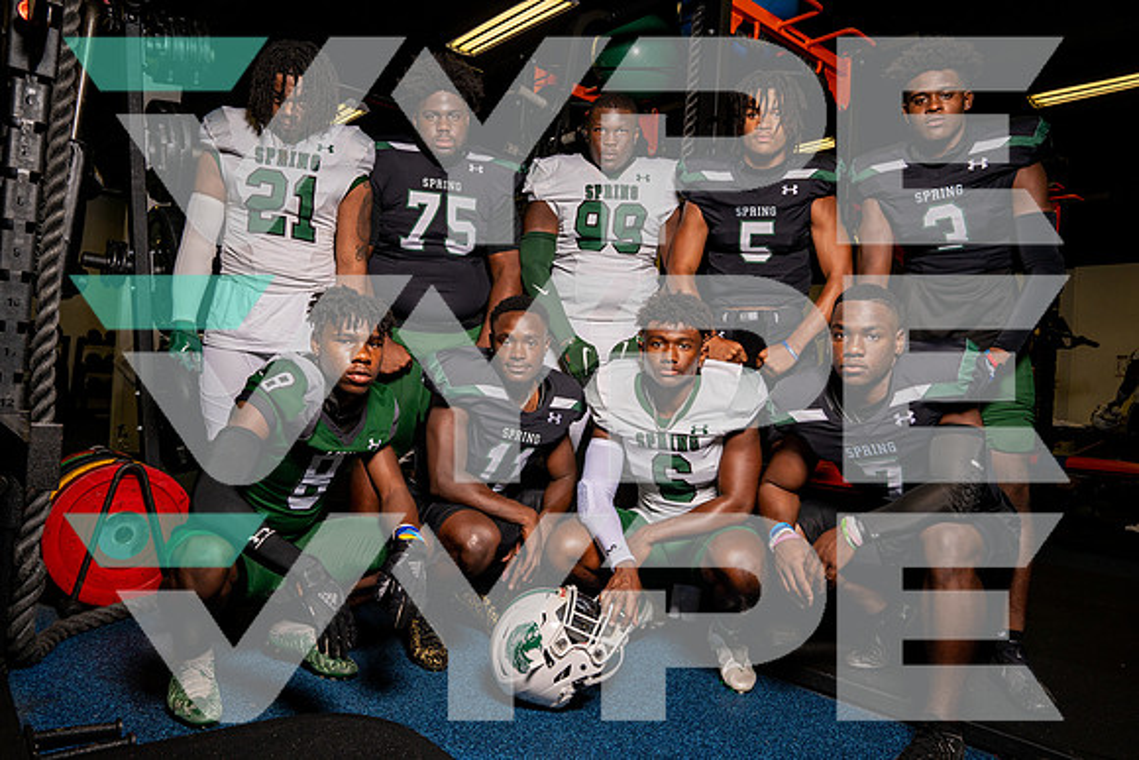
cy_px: 380
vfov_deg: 51.3
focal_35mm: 25
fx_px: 791
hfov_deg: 71.5
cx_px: 570
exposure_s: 1/400
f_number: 7.1
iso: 320
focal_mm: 25
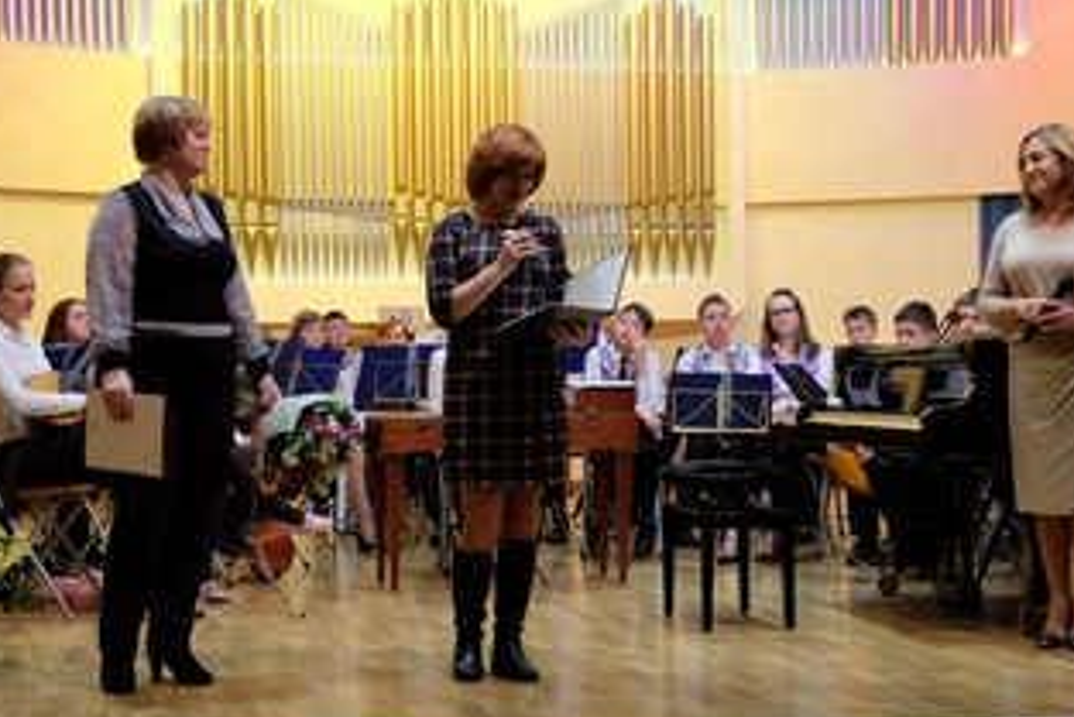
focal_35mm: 69
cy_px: 389
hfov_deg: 29.2
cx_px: 552
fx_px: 2059
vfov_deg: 19.8
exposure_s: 1/60
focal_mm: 35.8
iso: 1600
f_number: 4
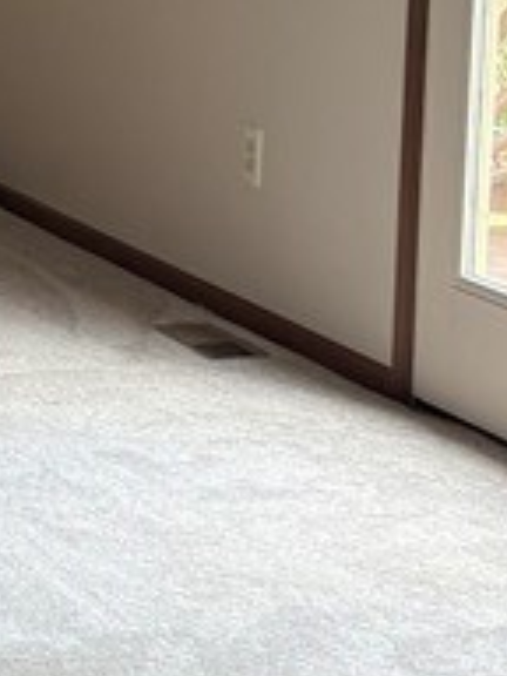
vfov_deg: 14.1
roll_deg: -0.2
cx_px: -271
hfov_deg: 10.3
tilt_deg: -9.2
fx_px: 2714
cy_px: 106
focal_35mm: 139
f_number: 1.6
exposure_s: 1/122
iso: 80
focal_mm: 5.96
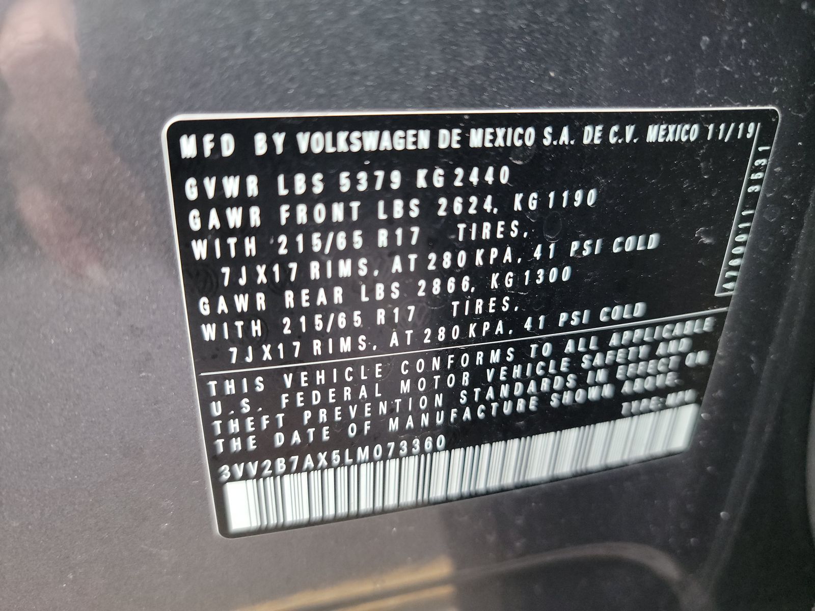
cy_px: 306
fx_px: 565
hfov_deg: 71.6
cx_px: 408
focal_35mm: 24
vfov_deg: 56.8
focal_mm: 6.7
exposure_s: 1/59
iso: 942
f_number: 1.8
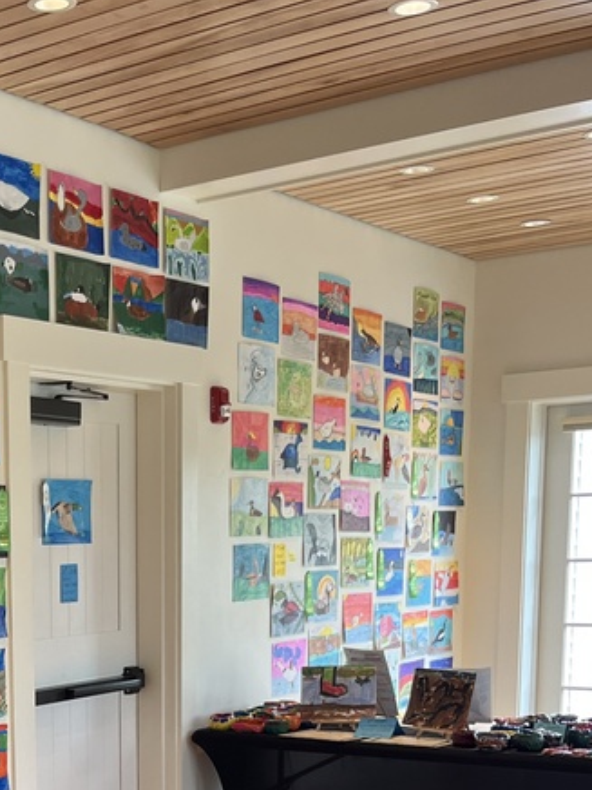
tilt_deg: -9.0
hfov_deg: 23.0
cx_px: -14
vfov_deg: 29.8
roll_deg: +2.5
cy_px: 766
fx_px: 1391
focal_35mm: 61
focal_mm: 5.1
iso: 125
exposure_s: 1/120
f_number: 1.6
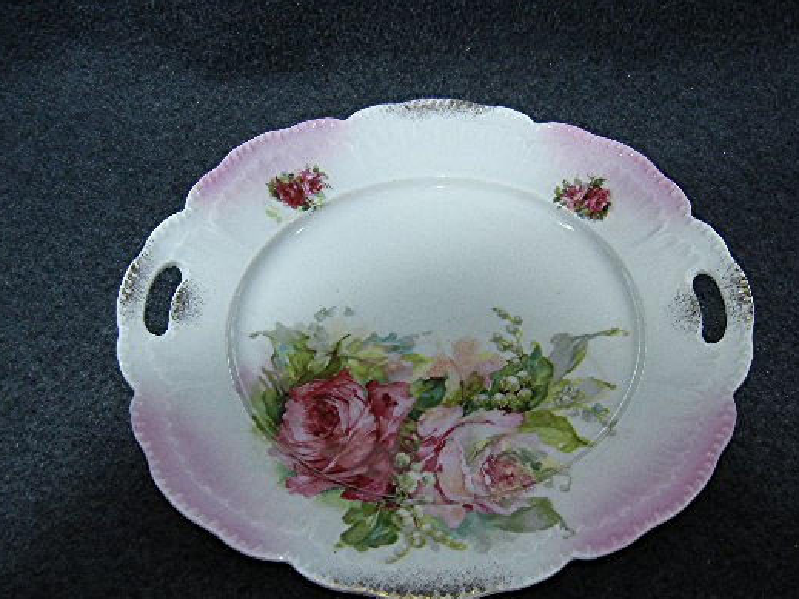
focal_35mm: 37
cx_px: 462
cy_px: 366
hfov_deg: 50.0
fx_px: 854
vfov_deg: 38.5
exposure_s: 1/39
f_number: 3.5
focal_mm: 5.4
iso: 160
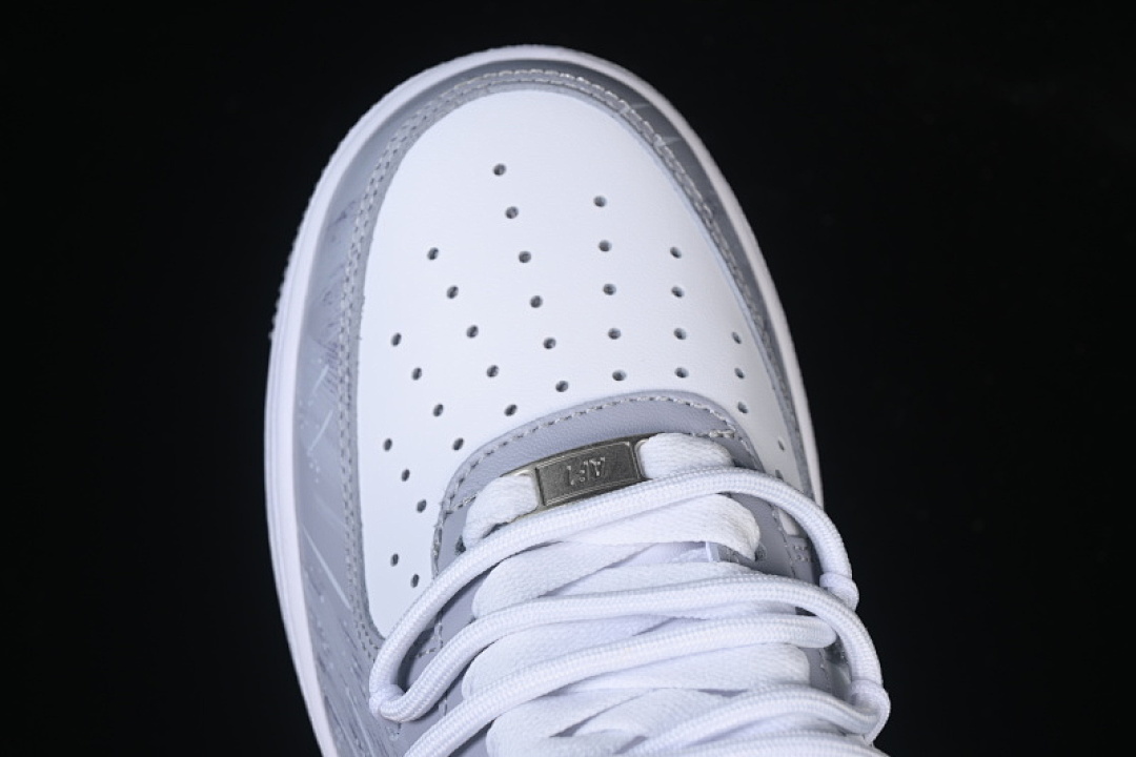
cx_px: 568
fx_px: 2366
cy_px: 378
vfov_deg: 18.2
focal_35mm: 75
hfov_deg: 27.0
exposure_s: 1/80
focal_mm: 50
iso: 160
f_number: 7.1
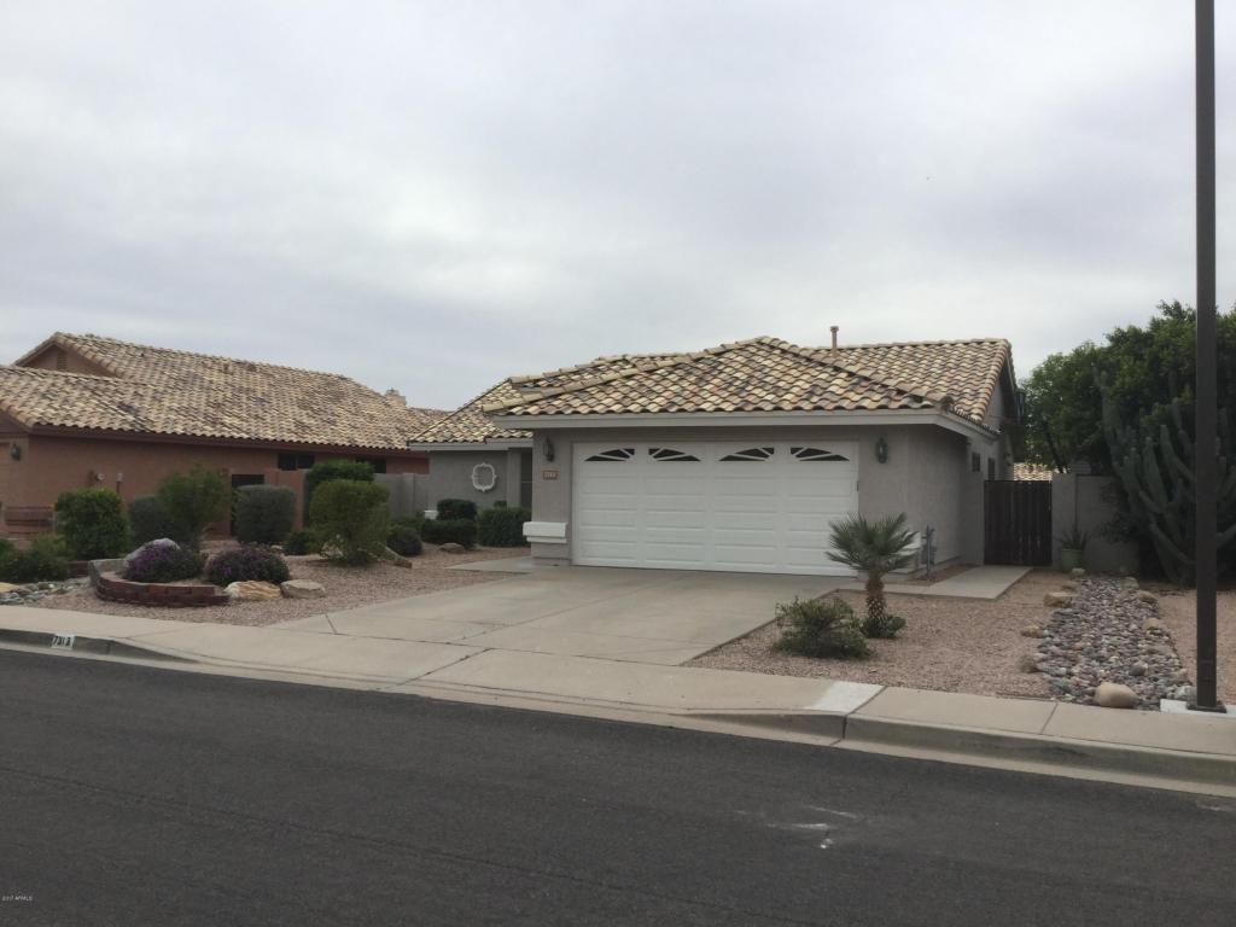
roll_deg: -1.1
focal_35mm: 31
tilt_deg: +0.9
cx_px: 618
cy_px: 464
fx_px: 1107
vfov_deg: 45.4
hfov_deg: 58.4
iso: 25
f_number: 2.4
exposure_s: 1/1456
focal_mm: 3.3
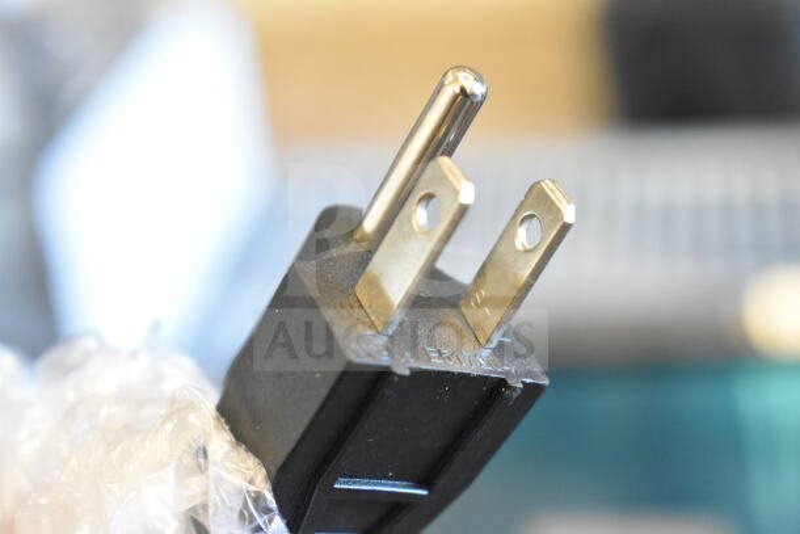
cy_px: 267
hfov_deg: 24.6
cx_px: 400
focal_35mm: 82
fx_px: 1834
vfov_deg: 16.6
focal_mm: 55
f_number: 5.6
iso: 4500
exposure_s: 1/100
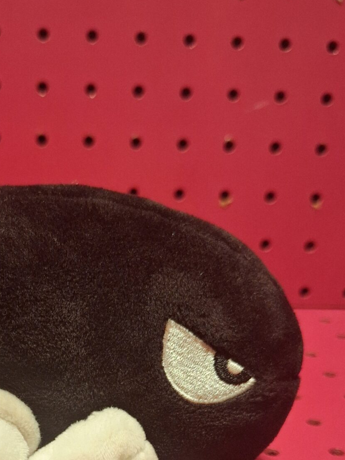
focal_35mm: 53
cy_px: 467
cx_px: 74
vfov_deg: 33.0
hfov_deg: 27.0
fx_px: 704
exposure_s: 1/24
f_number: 1.8
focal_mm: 5.54
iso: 320
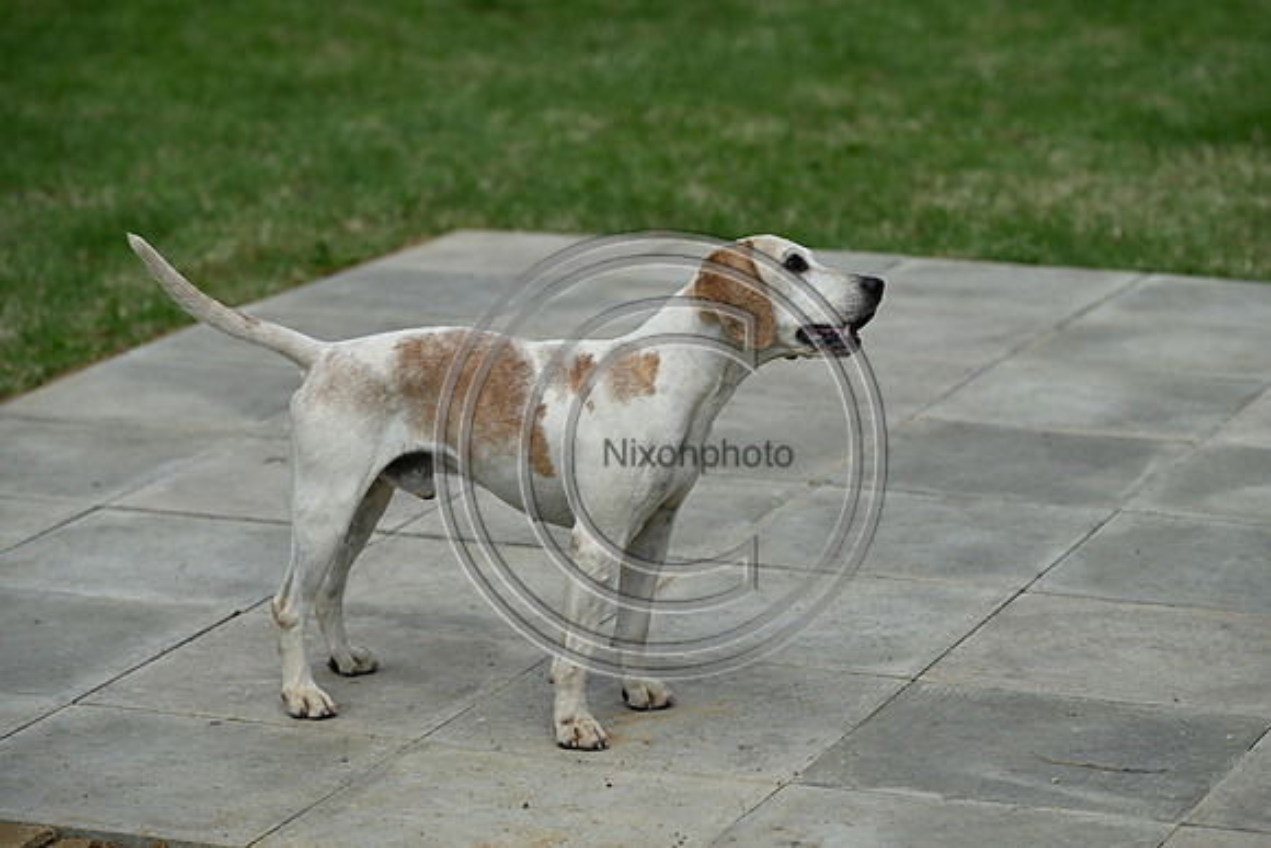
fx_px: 4414
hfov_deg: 16.4
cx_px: 636
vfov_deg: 11.0
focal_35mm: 125
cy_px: 424
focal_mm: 125
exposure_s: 1/1250
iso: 140
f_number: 4.5
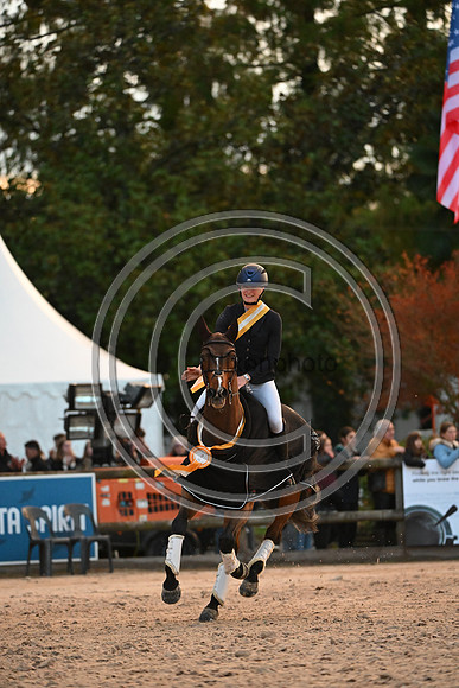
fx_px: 5160
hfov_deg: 5.1
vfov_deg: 7.6
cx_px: 230
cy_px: 344
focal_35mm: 270
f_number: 4.5
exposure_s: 1/1000
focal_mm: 270
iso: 8000
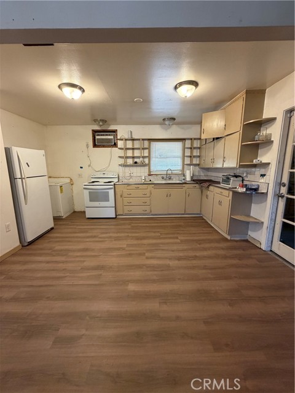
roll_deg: -0.1
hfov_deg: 85.7
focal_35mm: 14
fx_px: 159
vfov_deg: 102.1
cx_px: 148
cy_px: 196
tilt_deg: -10.7
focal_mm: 2.22
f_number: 2.2
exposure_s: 1/60
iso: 250
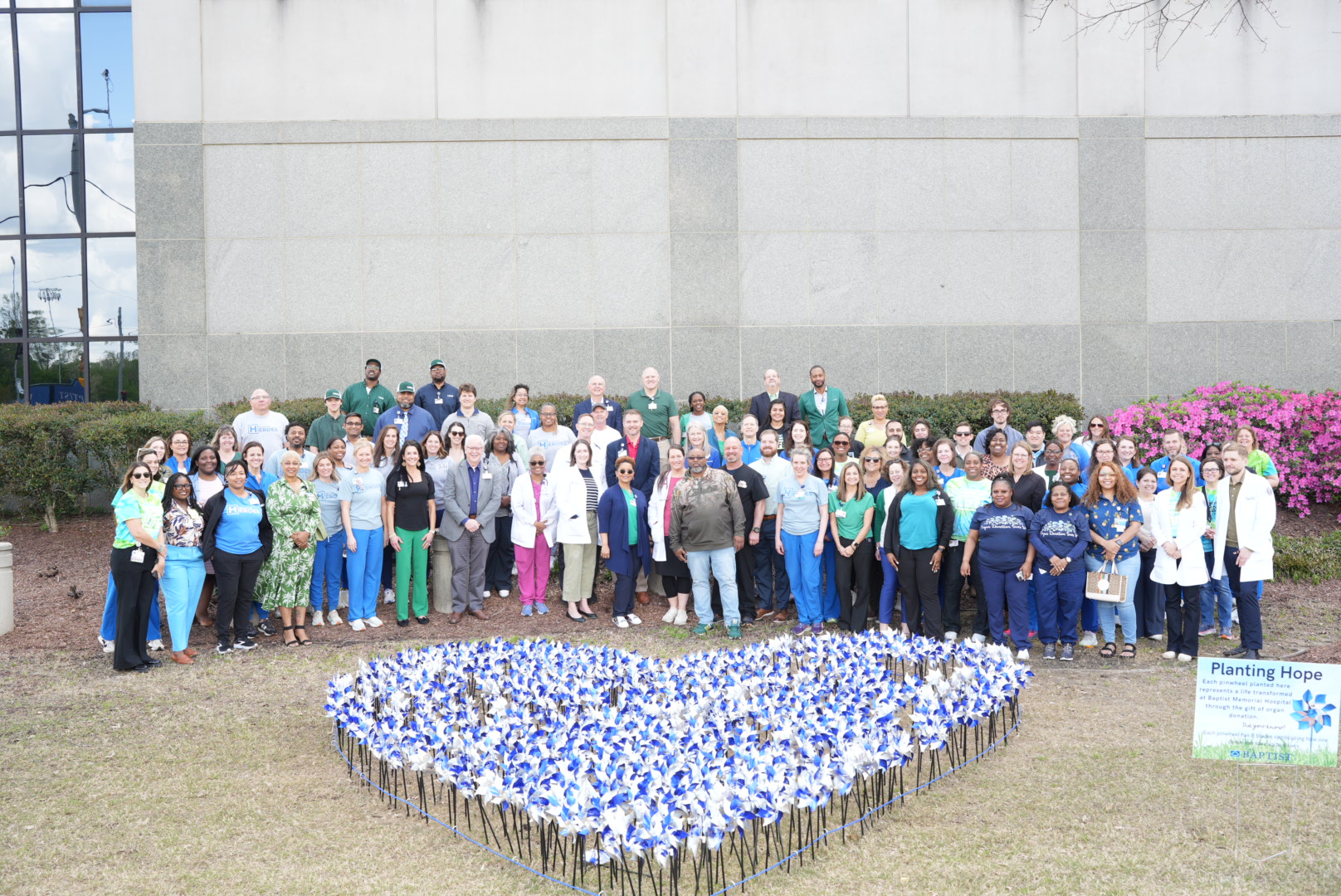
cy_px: 448
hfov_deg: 54.4
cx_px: 670
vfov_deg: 37.9
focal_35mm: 35
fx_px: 1305
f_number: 5
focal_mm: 35
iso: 320
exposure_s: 1/125
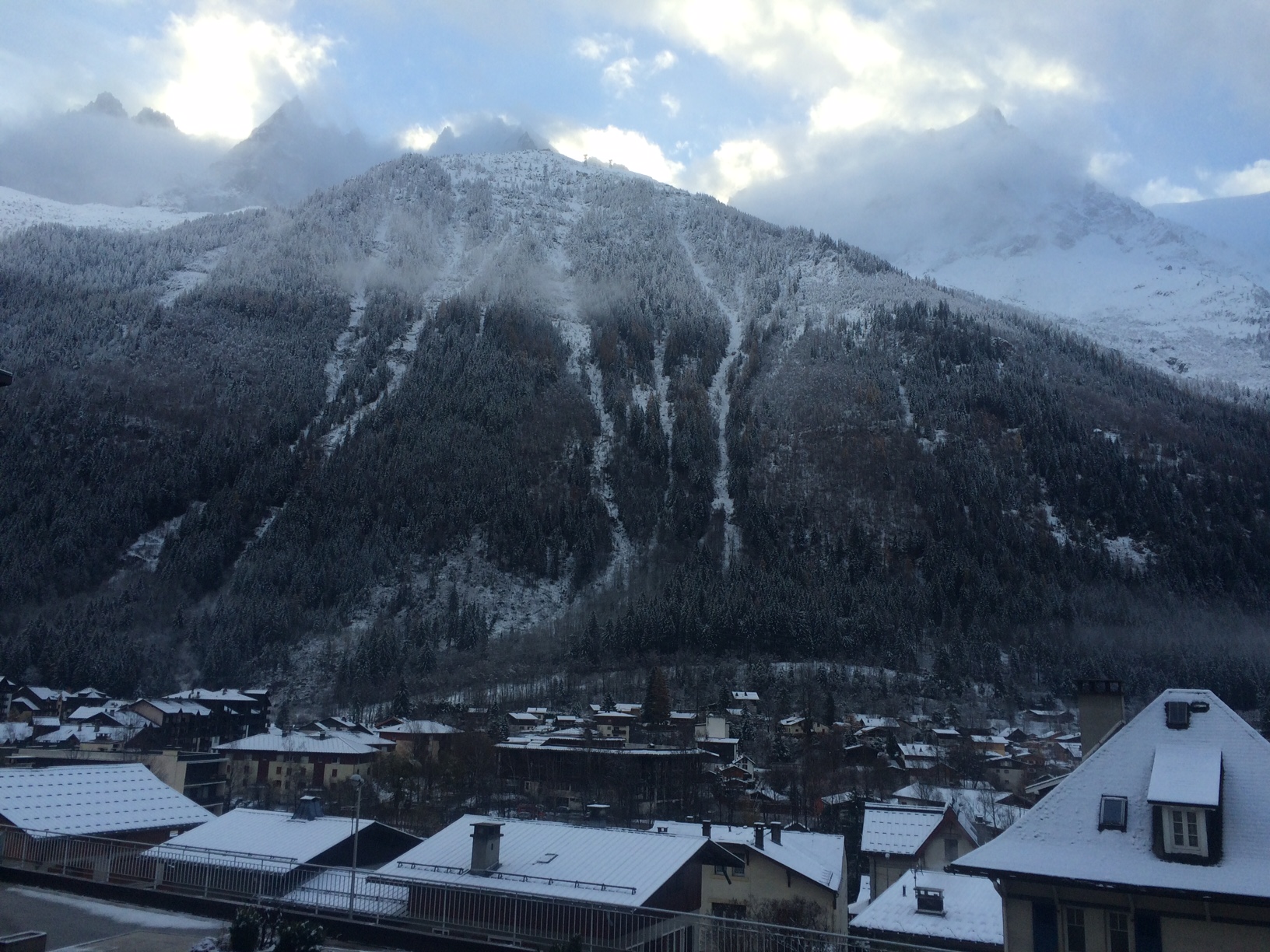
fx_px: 1064
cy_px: 476
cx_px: 635
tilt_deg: +12.0
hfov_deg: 61.7
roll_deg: -1.1
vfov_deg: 48.2
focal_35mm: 29
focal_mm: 4.15
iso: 32
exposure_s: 1/641
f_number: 2.2
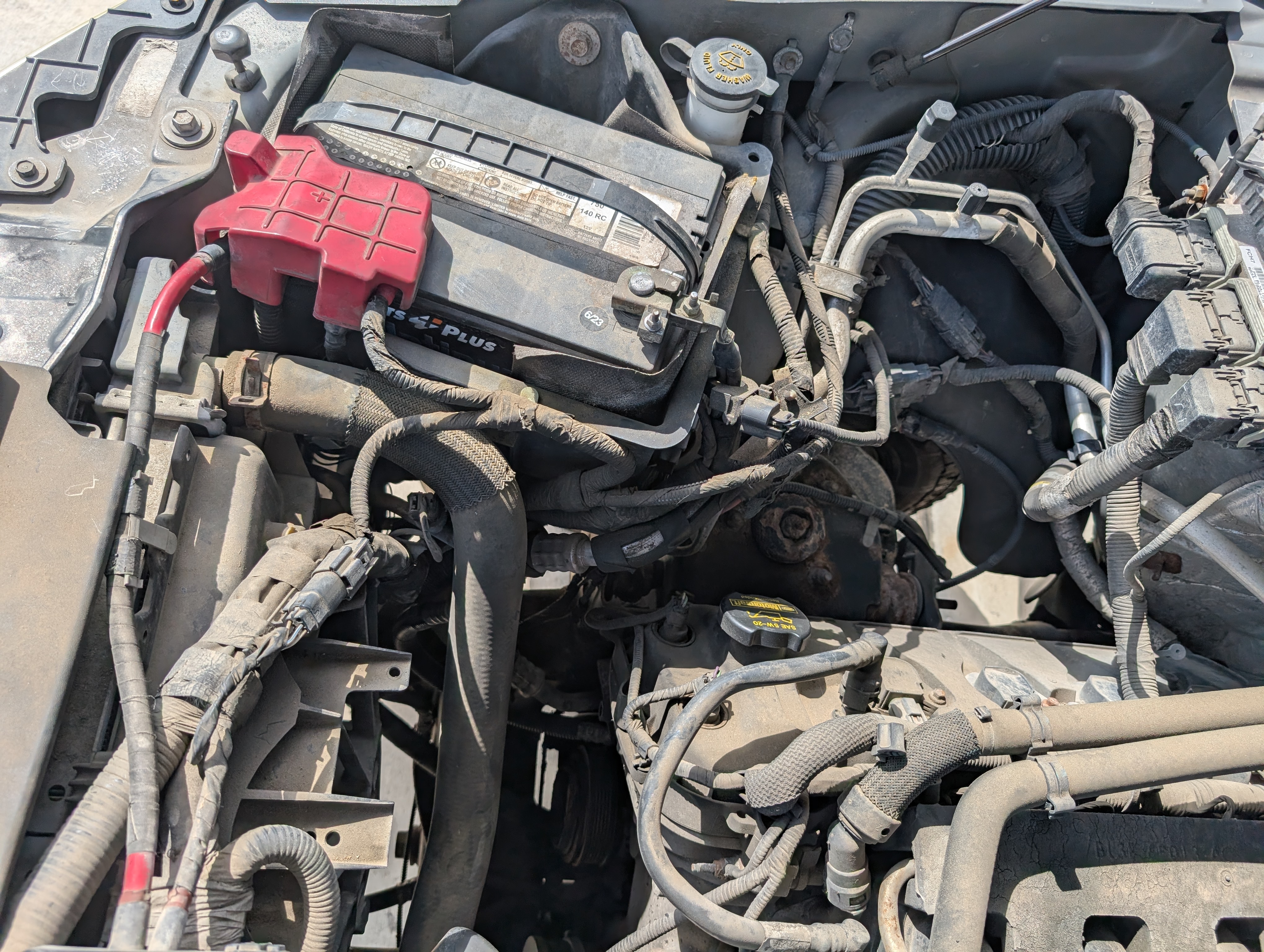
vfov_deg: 56.9
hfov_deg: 71.5
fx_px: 878
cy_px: 476
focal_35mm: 24
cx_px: 632
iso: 20
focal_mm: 6.9
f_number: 1.68
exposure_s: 1/760
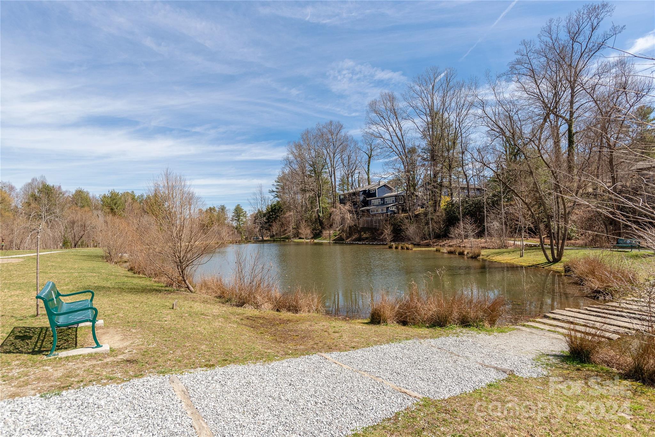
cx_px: 328
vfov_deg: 70.5
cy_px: 218
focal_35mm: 17
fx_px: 309
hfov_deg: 93.3
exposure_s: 1/2000
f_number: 7.1
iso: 320
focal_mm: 17
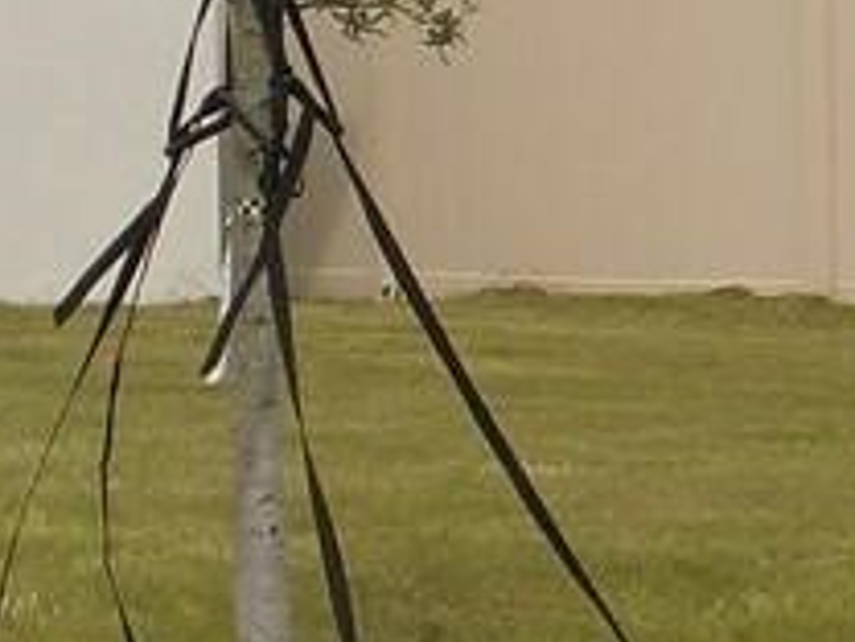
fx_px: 4569
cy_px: -66
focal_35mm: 185
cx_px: -867
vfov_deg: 8.0
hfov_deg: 9.9
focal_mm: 4.3
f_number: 7.5
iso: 64
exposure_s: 1/320
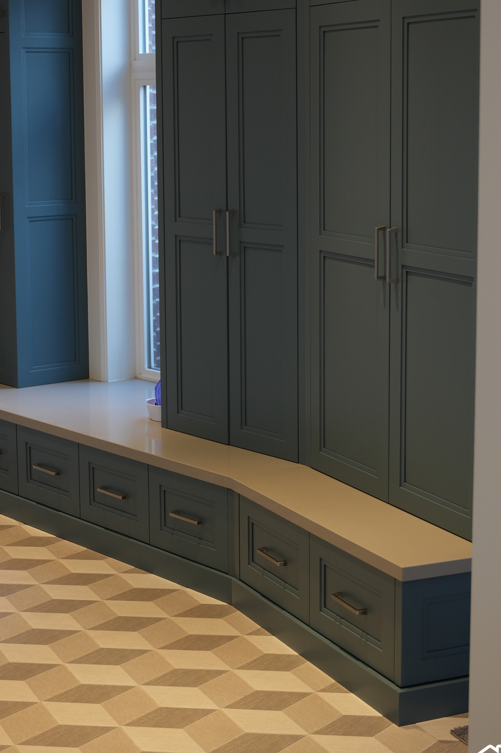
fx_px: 1498
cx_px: 190
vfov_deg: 28.1
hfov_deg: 19.0
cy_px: 304
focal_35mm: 72
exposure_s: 1/50
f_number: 2.8
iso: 125
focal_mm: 35.7
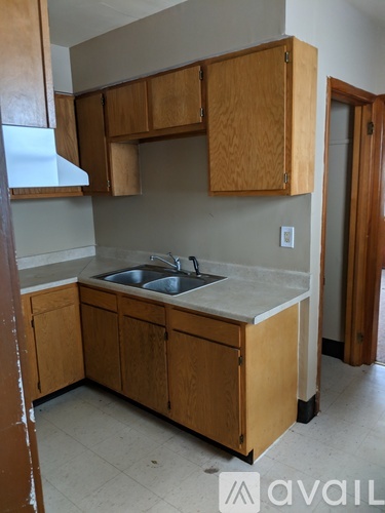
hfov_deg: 51.4
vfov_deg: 65.3
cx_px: 192
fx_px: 400
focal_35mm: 27
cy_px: 256
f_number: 1.8
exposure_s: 1/9.23
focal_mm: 4.44
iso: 170
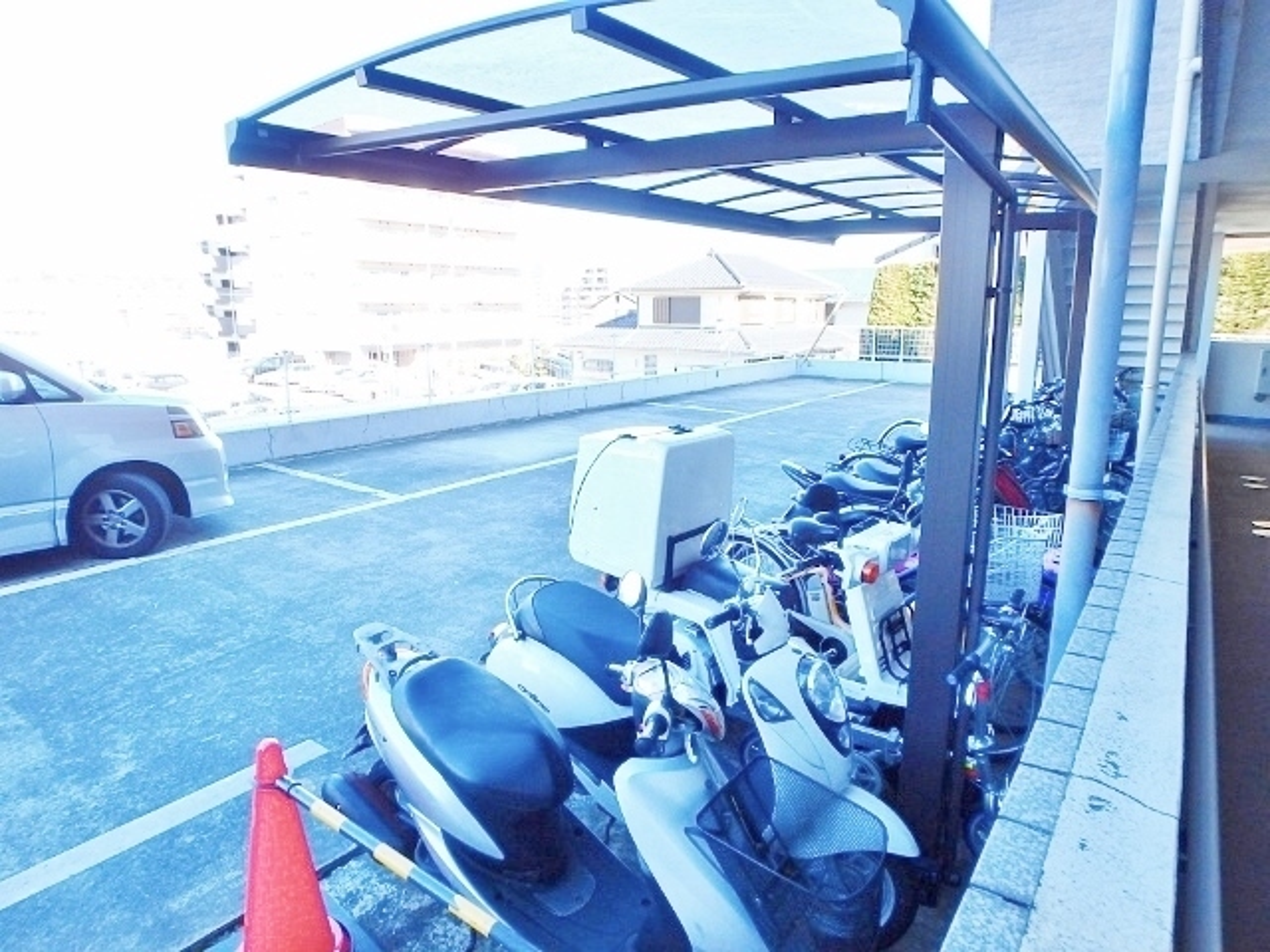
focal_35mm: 21
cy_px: 476
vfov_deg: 63.4
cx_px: 635
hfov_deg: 79.0
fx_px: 770
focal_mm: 3.7
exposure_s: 1/125
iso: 125
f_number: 3.5
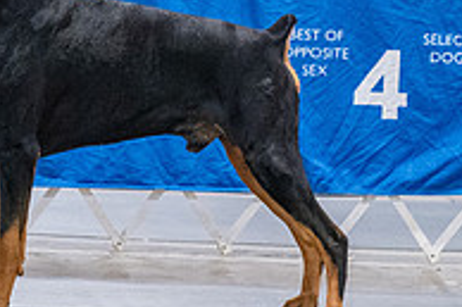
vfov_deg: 2.5
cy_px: -63
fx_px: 7065
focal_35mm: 551
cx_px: 36
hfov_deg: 3.7
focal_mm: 184
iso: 6400
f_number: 3.2
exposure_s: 1/320
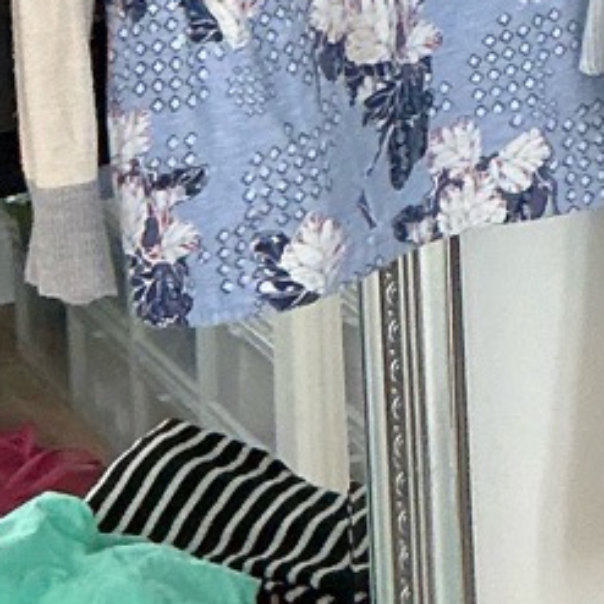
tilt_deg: -6.5
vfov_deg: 10.5
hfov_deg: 10.9
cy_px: -350
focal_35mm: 160
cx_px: 501
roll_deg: +2.7
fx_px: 3159
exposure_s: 1/60
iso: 160
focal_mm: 3
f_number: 1.8
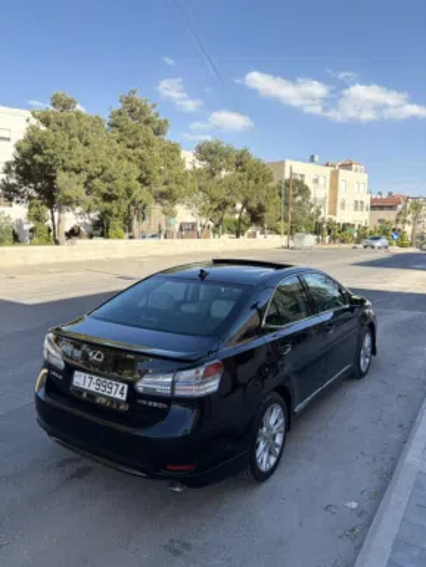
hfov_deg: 51.4
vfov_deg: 65.3
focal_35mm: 27
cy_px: 274
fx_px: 443
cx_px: 209
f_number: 1.6
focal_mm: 5.96
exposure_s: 1/2364
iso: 50
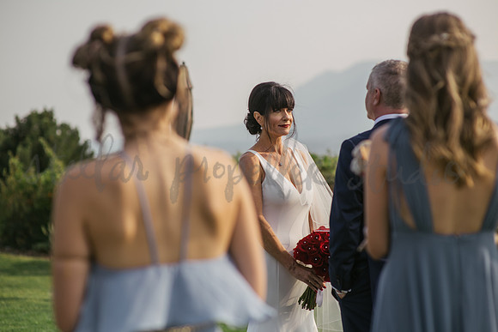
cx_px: 249
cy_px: 166
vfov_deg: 16.1
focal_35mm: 85
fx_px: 1176
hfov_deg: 23.9
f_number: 2.2
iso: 160
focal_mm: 85
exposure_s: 1/4000
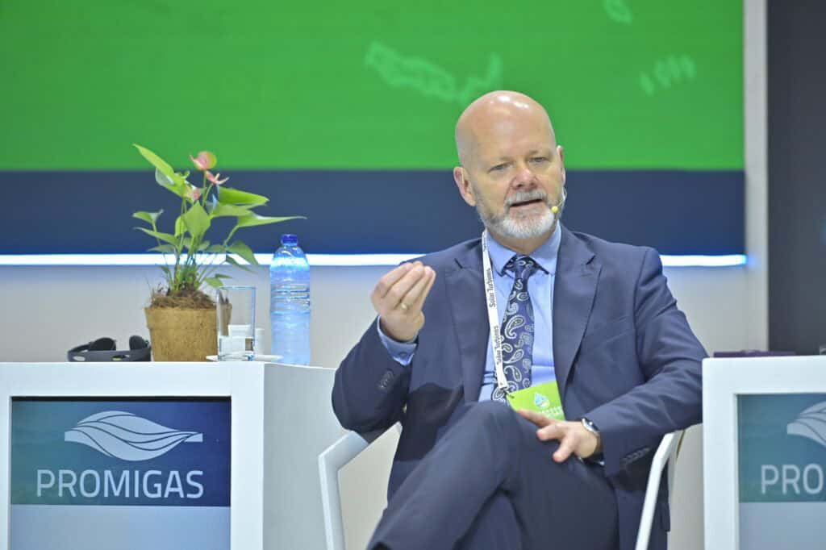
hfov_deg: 10.3
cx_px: 413
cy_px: 275
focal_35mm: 200
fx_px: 4587
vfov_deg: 6.9
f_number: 2.8
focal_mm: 200
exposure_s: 1/250
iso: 320
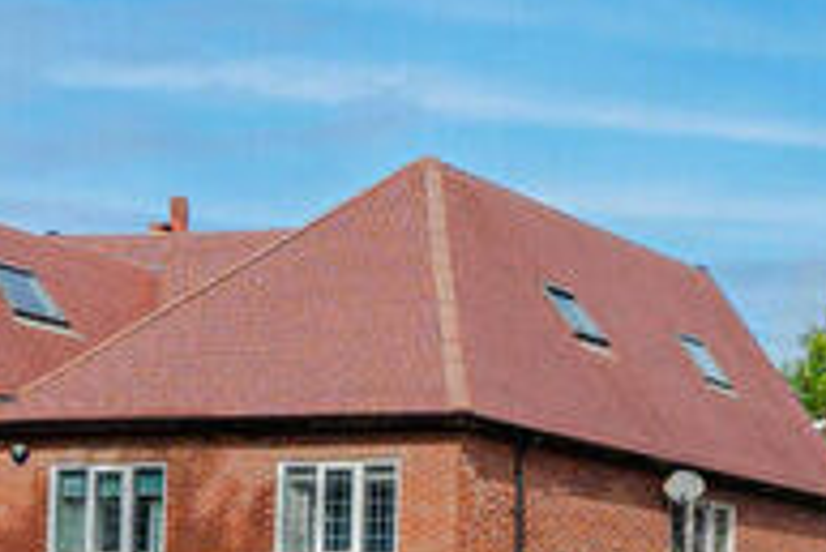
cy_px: 443
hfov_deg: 24.4
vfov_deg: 23.1
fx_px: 1332
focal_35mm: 58
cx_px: 1322
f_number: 8
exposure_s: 1/2000
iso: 640
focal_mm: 16
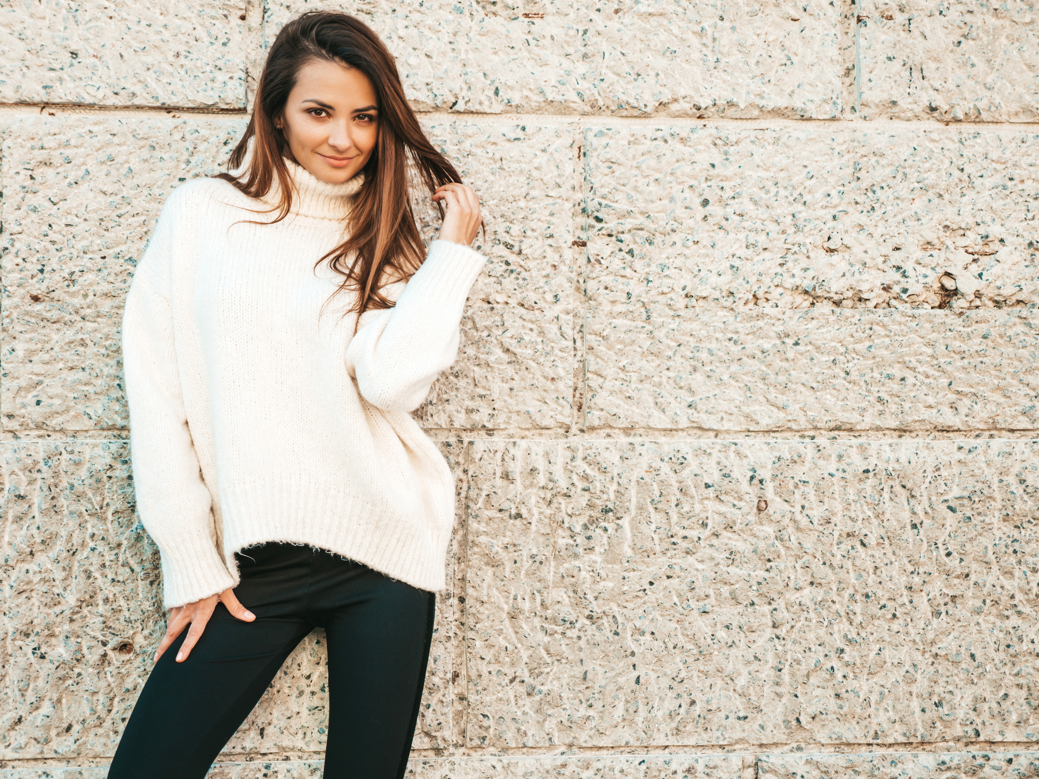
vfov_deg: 22.6
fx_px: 1951
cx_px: 520
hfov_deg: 29.8
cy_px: 395
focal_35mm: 65
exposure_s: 1/160
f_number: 3.2
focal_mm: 32
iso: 100
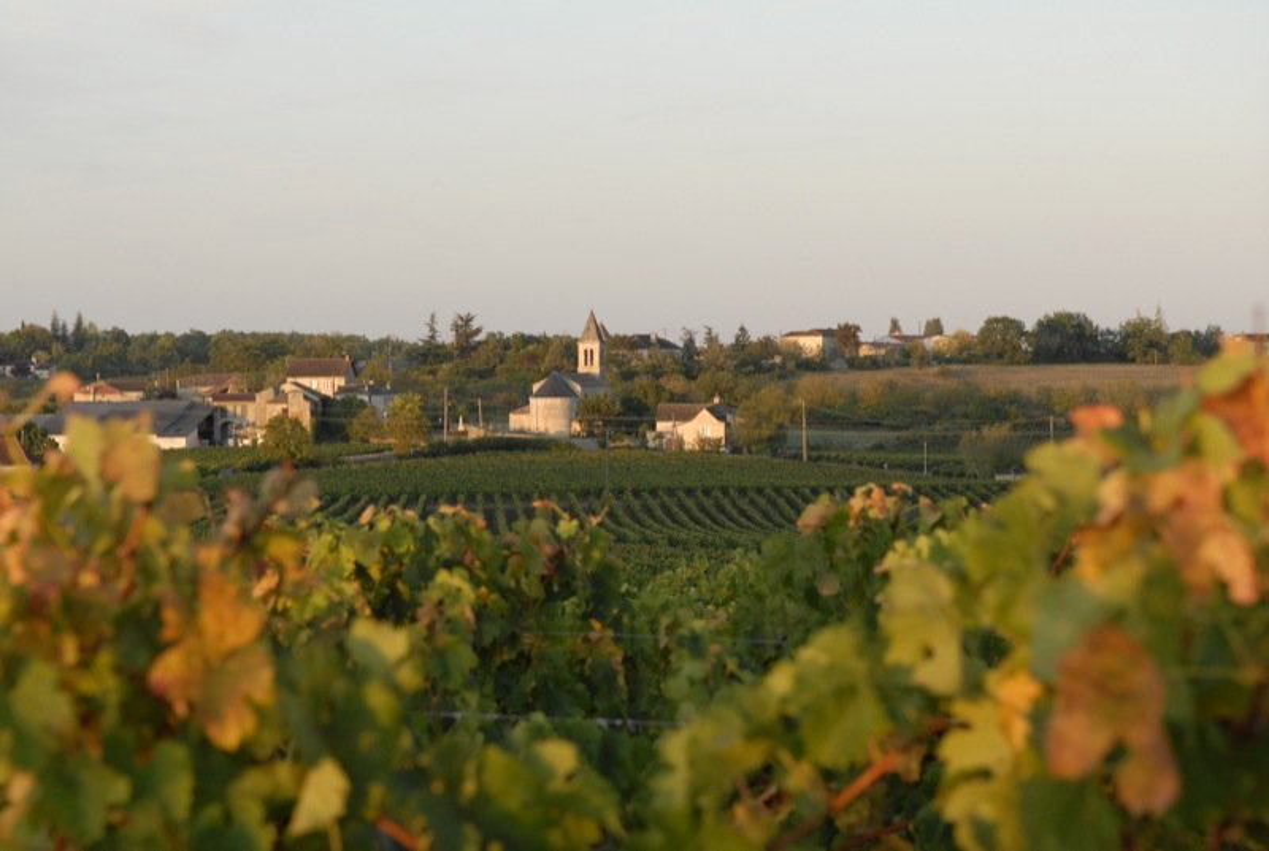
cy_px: 426
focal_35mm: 82
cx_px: 634
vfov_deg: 16.6
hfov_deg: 24.6
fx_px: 2914
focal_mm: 55
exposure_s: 1/180
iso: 400
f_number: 11
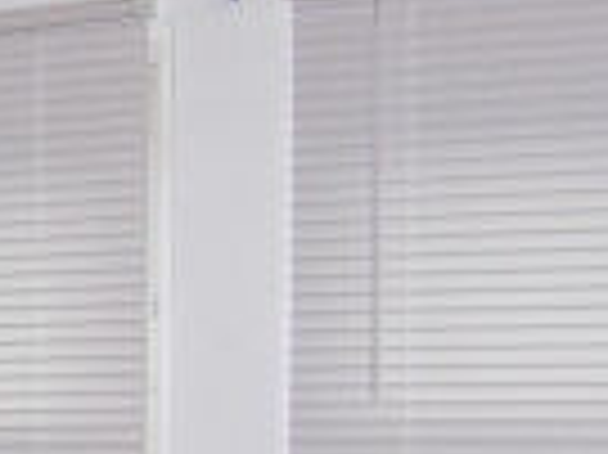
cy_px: 791
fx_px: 3124
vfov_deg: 8.1
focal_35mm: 178
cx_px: -500
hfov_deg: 10.4
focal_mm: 6
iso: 57
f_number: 2.7
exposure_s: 1/60.1
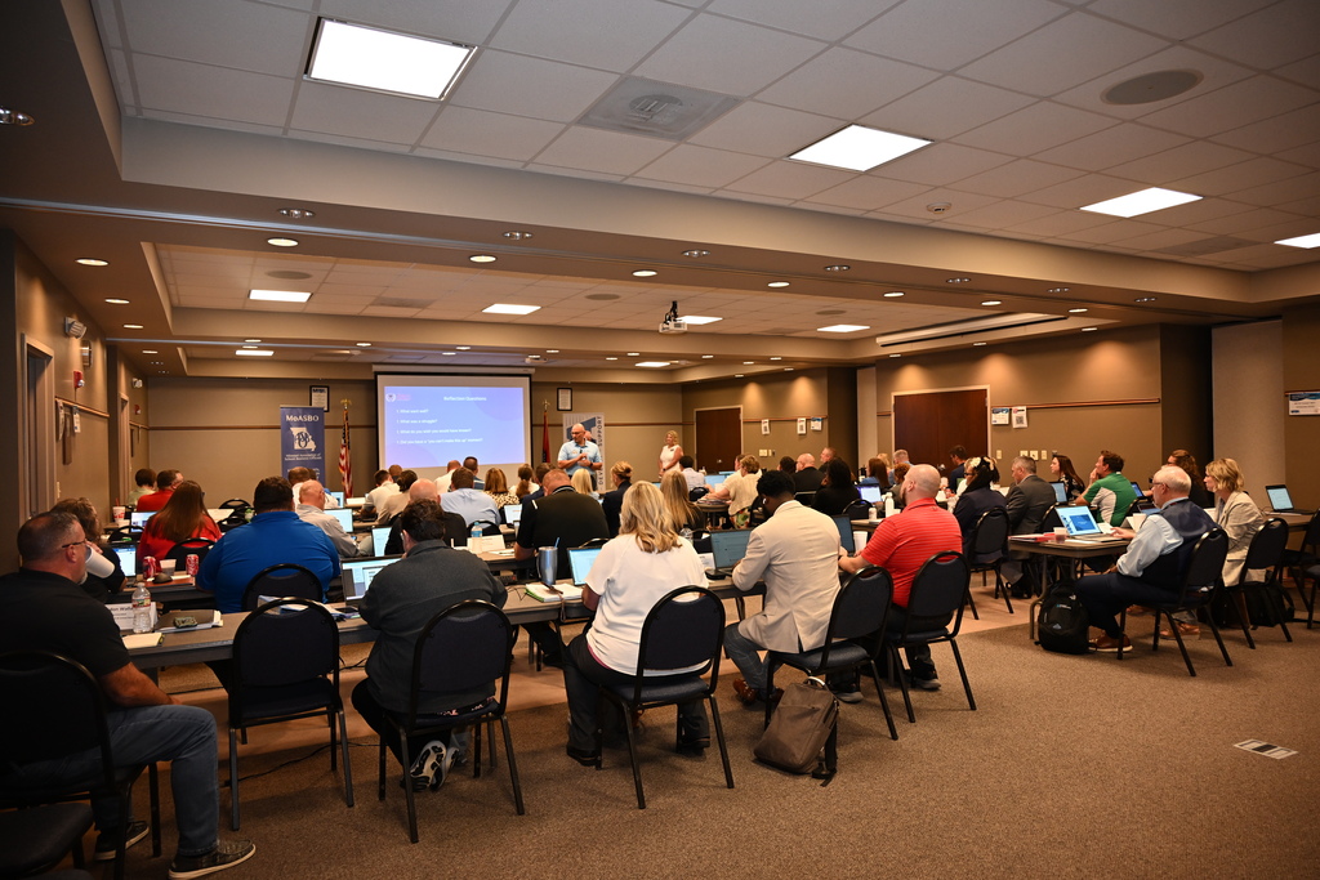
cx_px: 660
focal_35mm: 24
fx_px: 880
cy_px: 440
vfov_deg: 53.1
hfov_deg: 73.7
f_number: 4
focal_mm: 24
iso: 1000
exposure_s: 1/60
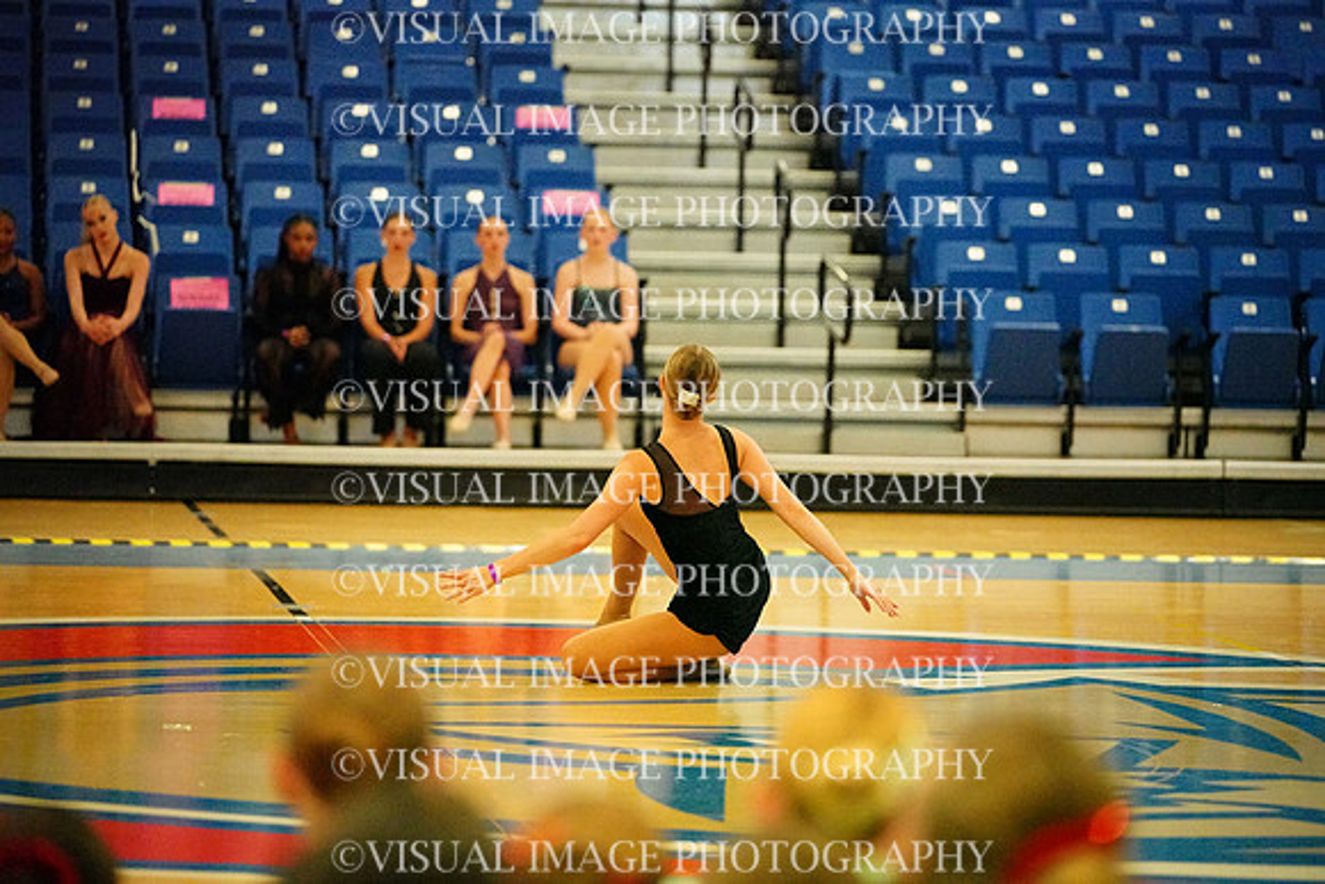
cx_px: 662
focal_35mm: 150
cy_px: 442
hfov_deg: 13.7
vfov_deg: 9.2
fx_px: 5522
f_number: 2.8
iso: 25600
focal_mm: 150
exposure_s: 1/1600
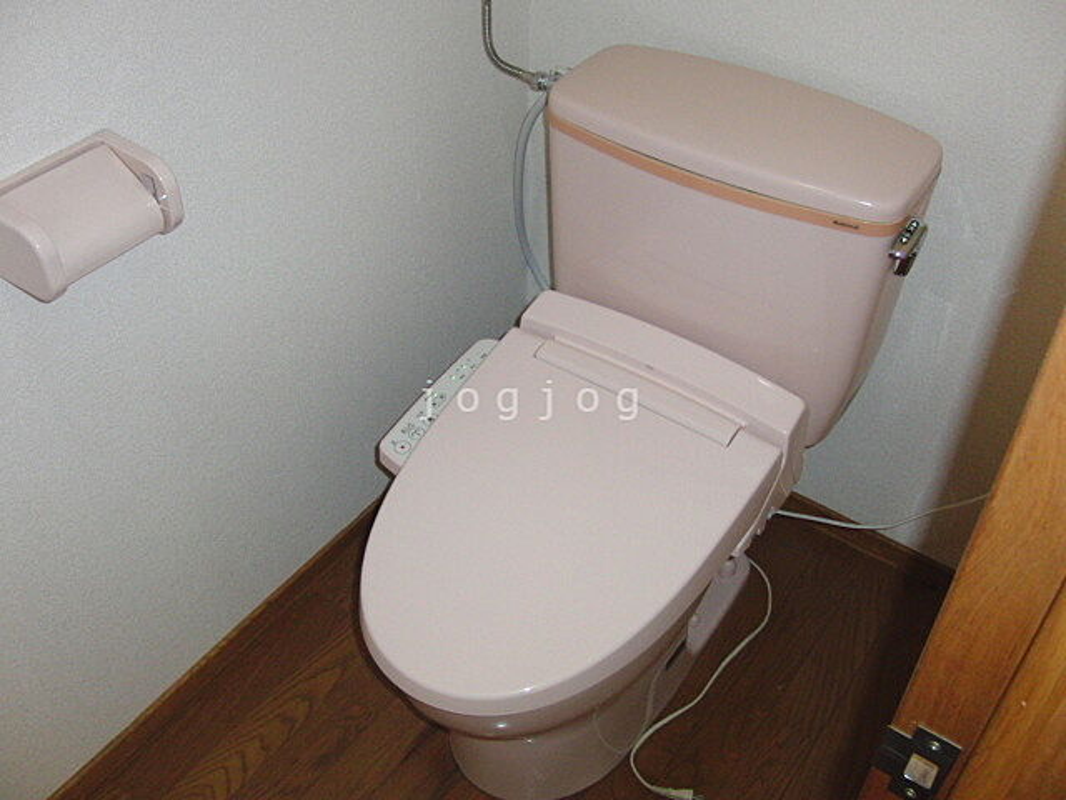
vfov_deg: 38.7
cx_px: 533
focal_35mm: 37
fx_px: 1139
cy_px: 400
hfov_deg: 50.1
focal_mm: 6.42
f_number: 3.6
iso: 400
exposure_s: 1/40
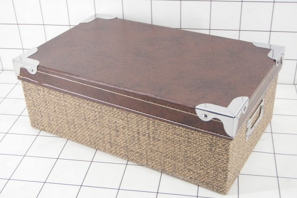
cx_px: 149
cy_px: 103
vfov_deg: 25.0
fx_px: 445
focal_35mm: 54
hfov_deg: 36.9
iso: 200
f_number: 4
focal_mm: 9.13
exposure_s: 1/20
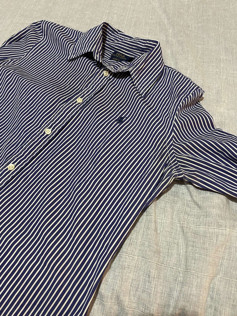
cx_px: 118
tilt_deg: -59.6
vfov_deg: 67.3
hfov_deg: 53.1
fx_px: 237
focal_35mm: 26
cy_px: 158
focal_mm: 4.2
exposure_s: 1/50
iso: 500
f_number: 1.6
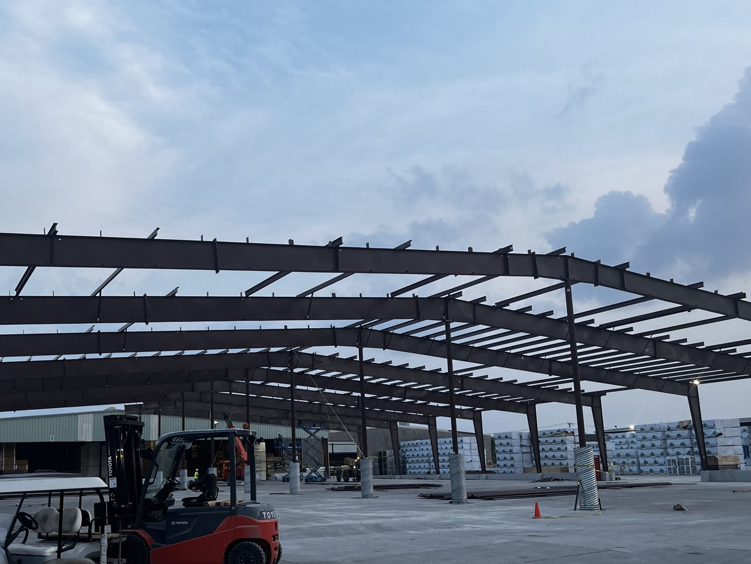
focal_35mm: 34
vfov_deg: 41.6
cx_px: 305
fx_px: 738
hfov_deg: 53.6
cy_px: 331
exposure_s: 1/563
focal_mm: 5.1
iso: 50
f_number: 1.6
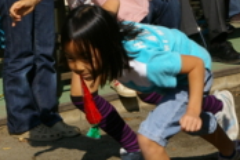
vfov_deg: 7.2
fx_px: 1268
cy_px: -2
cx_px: 29
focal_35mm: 190
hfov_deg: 10.8
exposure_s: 1/350
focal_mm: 55
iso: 200
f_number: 9.5
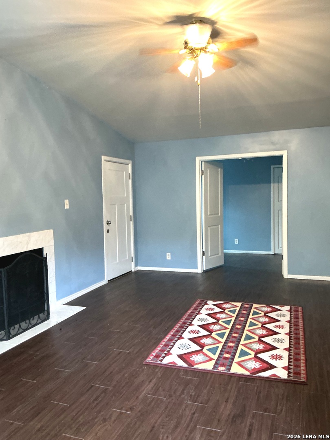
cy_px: 220
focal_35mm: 29
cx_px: 165
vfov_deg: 61.7
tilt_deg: -2.9
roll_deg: +2.7
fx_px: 369
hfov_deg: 48.2
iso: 250
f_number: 1.8
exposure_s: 1/40
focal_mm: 3
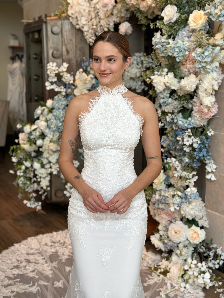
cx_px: 112
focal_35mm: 48
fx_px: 414
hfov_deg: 30.3
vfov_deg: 39.7
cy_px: 149
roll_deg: -0.9
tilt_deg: -9.3
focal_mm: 6.86
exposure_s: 1/501
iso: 80
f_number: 1.78
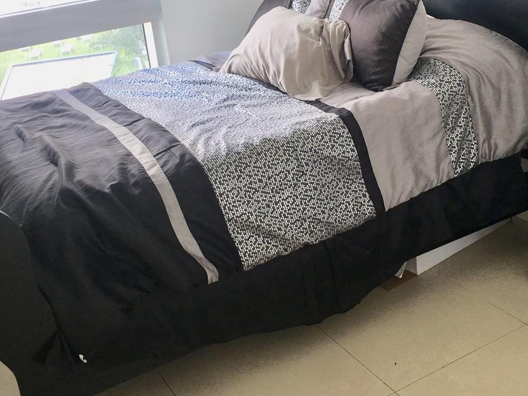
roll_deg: +6.9
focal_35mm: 48
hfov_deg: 39.6
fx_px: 732
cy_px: 124
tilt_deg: -17.2
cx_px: 280
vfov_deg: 30.0
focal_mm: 4.15
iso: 25
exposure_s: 1/50
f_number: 2.2
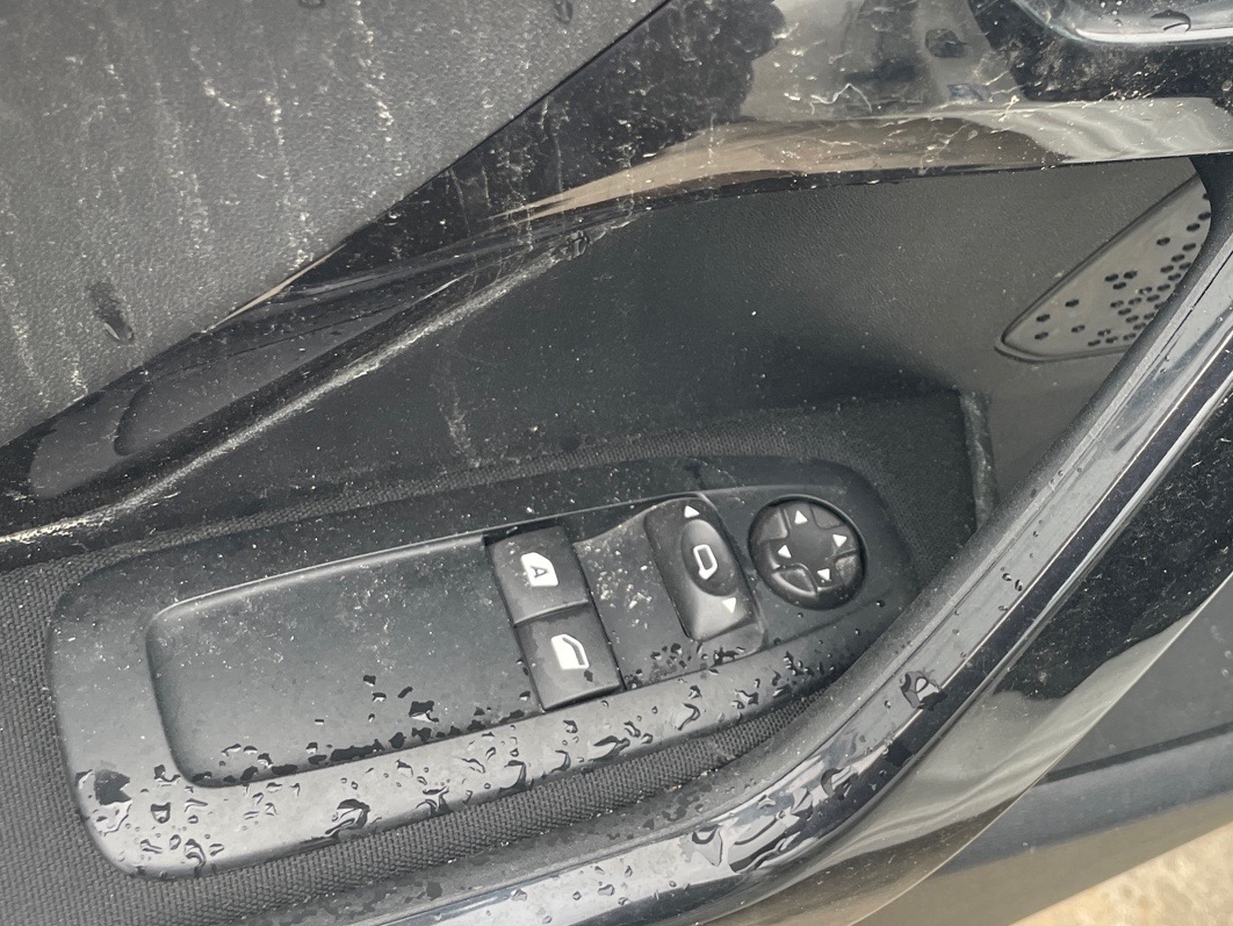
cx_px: 945
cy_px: 287
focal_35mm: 47
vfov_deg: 30.6
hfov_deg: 39.2
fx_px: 1674
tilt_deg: -57.7
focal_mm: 4.2
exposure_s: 1/121
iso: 64
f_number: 1.6
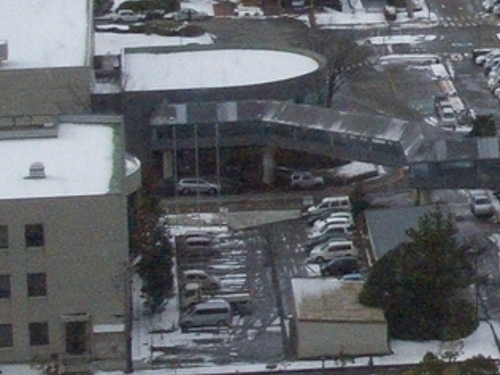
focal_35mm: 236
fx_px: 3408
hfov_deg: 8.2
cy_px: -81
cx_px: 716
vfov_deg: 6.3
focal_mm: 10.2
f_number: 5.6
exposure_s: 1/2000
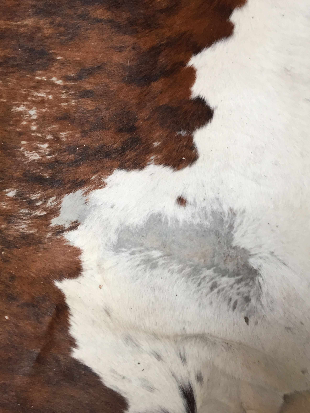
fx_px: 358
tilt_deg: -71.1
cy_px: 203
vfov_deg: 60.0
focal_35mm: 30
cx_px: 160
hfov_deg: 46.8
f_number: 2.2
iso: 100
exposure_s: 1/33
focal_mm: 4.15
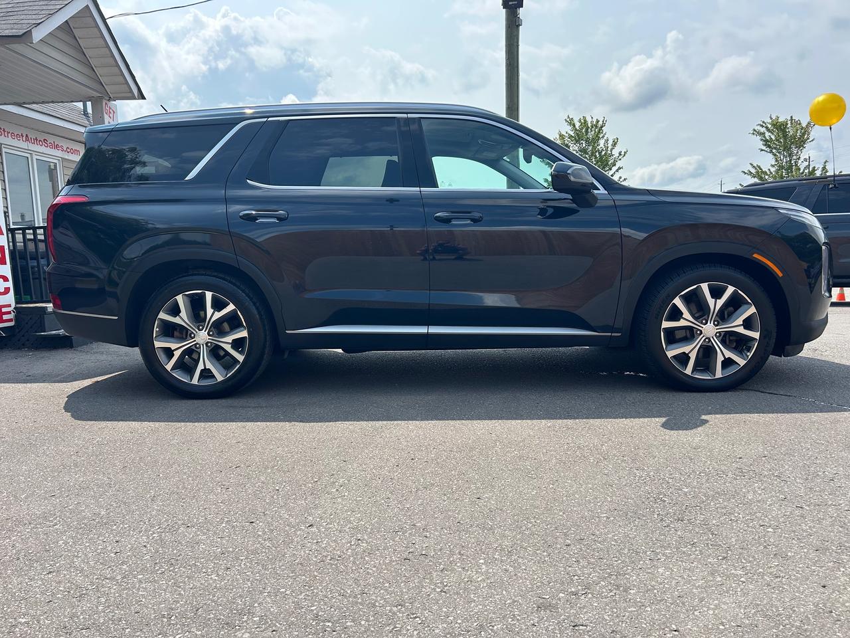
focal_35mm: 26
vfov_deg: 53.1
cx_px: 425
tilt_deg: -4.6
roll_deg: +1.4
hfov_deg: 67.3
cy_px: 319
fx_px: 638
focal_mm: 5.7
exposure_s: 1/3257
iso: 50
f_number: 1.5
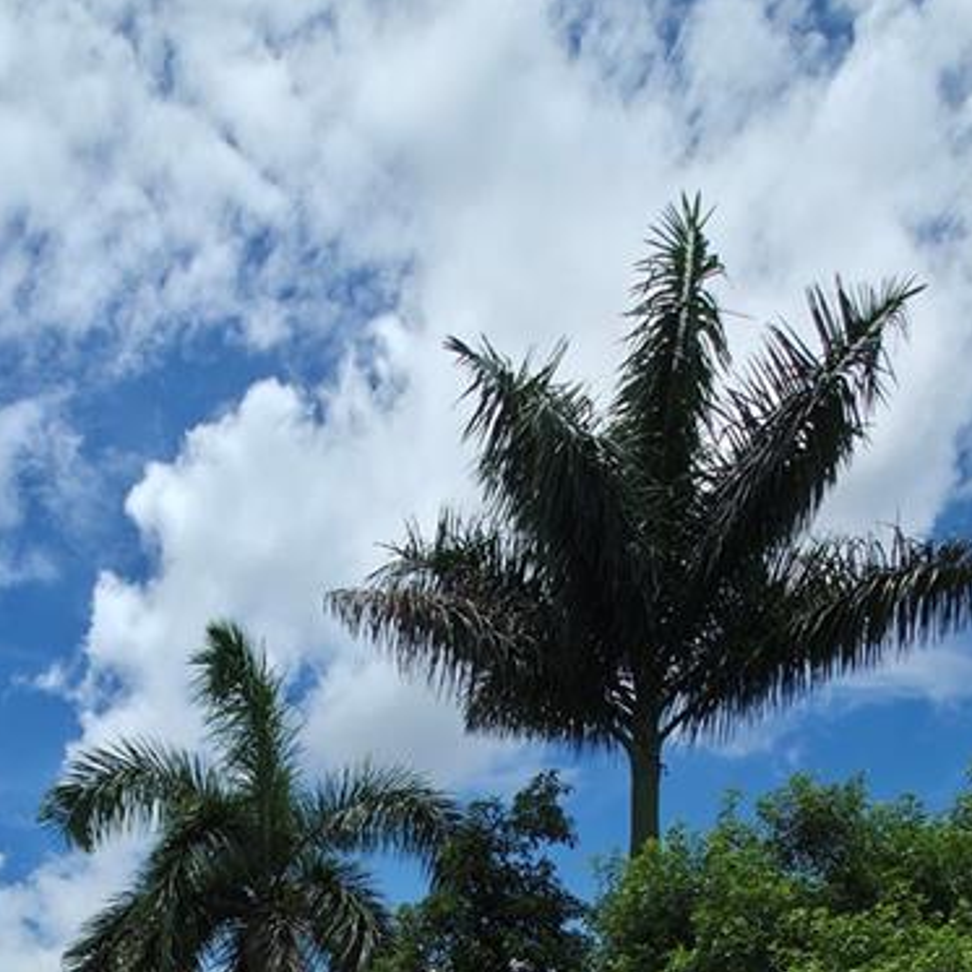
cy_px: 1373
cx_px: 253
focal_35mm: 37
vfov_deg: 30.6
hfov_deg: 43.6
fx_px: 1175
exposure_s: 1/1910
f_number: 1.9
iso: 20
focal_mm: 2.2
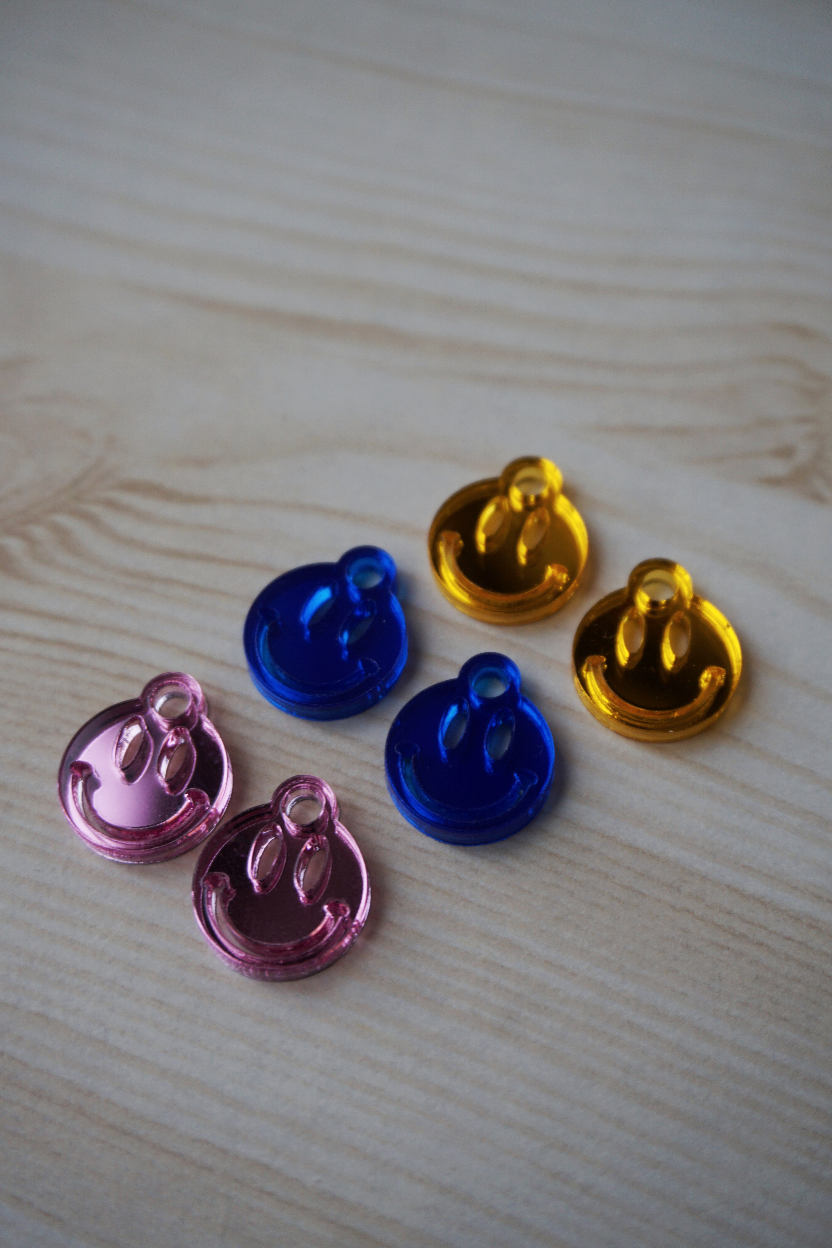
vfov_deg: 46.4
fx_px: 1456
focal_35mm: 42
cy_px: 624
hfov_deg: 31.9
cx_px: 416
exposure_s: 1/60
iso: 250
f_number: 4.5
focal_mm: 28
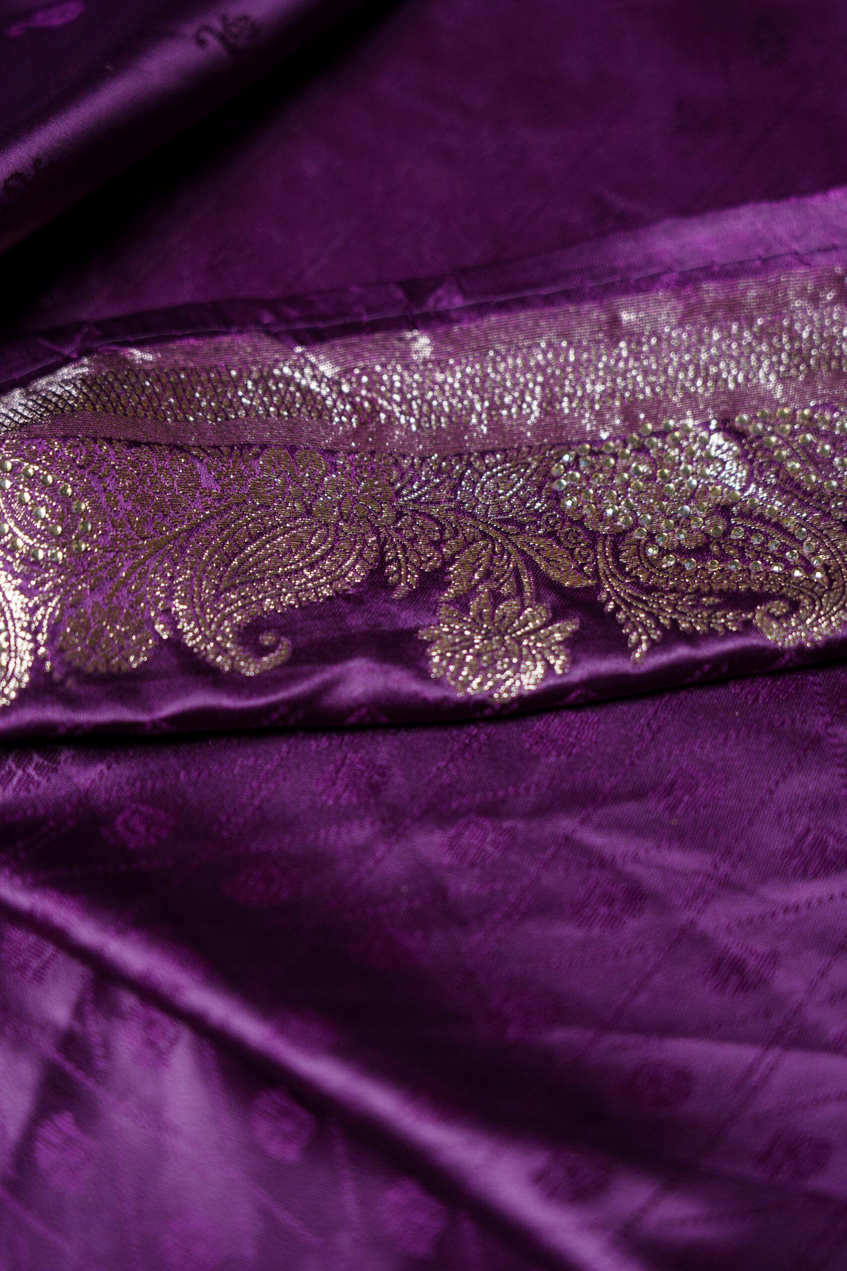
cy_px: 636
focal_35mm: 105
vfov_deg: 19.5
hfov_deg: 13.0
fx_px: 3705
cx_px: 424
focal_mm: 105
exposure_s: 1/100
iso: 1000
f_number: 4
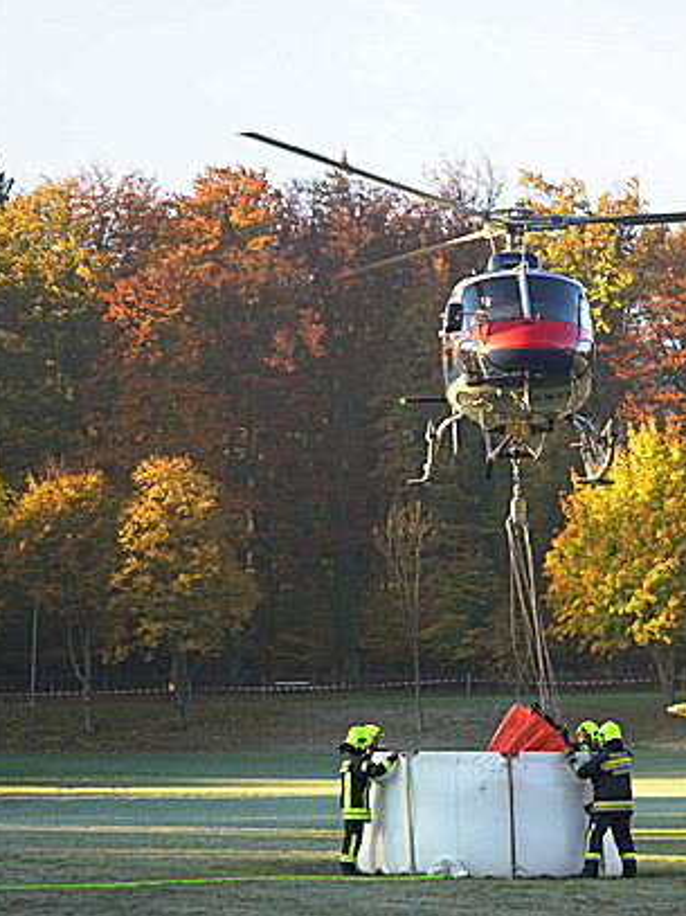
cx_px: 646
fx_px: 2697
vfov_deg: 19.3
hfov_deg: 14.3
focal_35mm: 102
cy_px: 460
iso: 1600
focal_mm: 70
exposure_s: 1/1000
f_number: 5.6
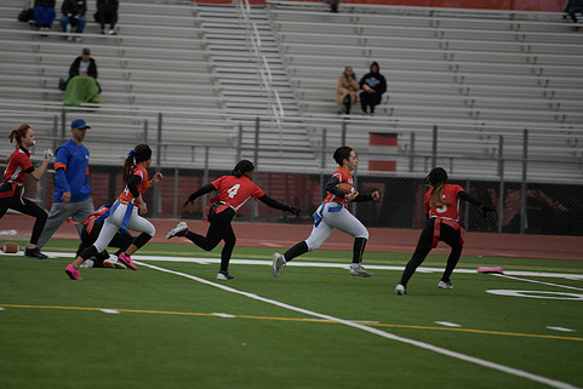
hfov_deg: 8.5
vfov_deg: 5.7
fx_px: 3904
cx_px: 242
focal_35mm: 241
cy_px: 186
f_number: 2.8
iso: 125
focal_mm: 200
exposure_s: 1/200
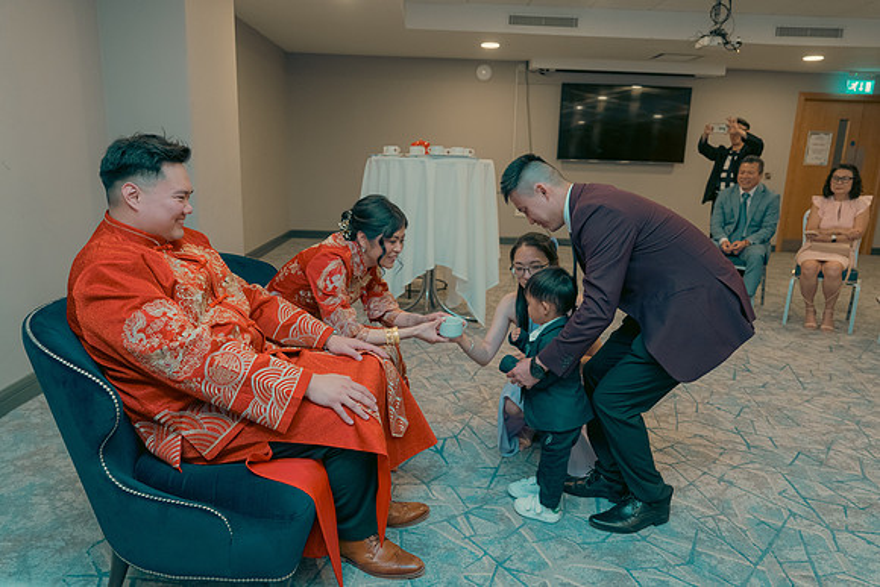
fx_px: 611
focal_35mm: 25
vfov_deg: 51.3
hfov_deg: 71.5
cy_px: 294
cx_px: 440
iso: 2500
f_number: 3.5
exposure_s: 1/160
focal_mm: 25
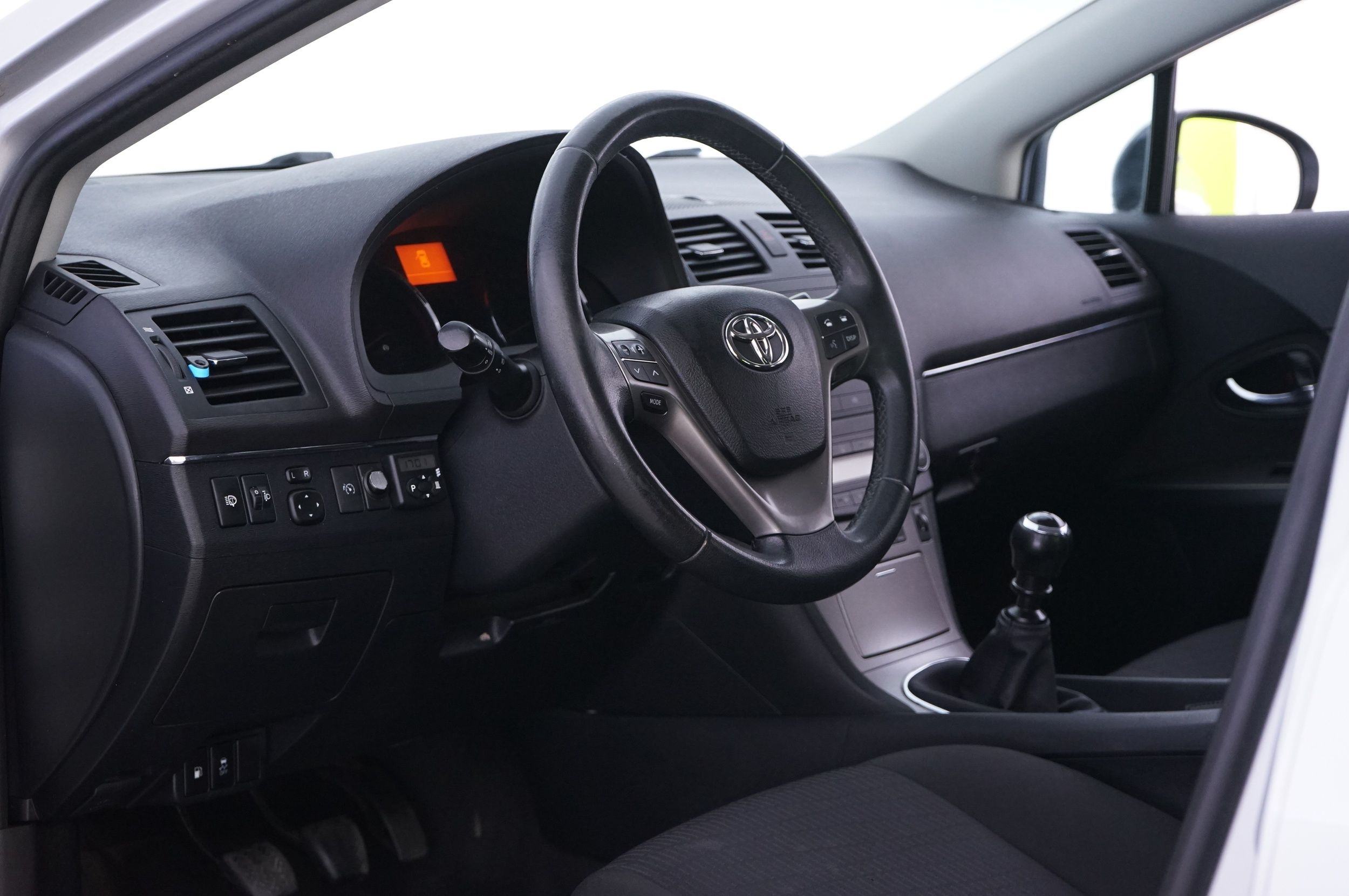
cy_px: 448
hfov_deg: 32.4
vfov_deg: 21.9
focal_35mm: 62
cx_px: 674
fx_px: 2321
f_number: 6.3
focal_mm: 62
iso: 2500
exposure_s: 1/10
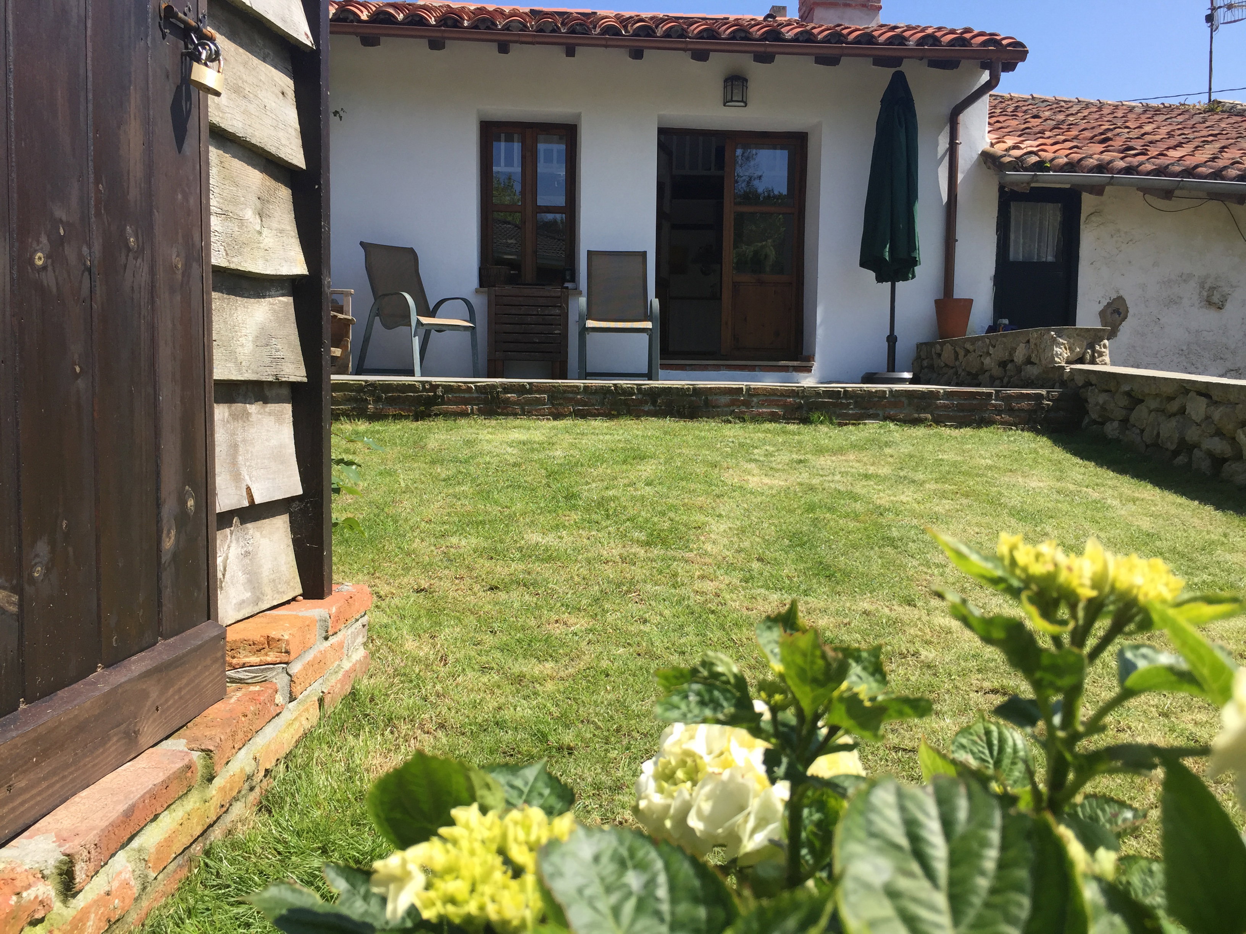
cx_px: 623
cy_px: 467
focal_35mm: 29
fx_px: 1044
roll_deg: -1.9
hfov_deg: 61.7
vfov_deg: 48.2
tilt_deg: -3.9
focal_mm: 4.15
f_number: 2.2
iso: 32
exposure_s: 1/1412
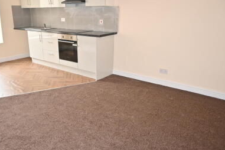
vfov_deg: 43.6
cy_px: 69
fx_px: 187
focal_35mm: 30
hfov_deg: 61.6
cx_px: 94
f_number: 3.5
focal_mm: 16
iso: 560
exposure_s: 1/60
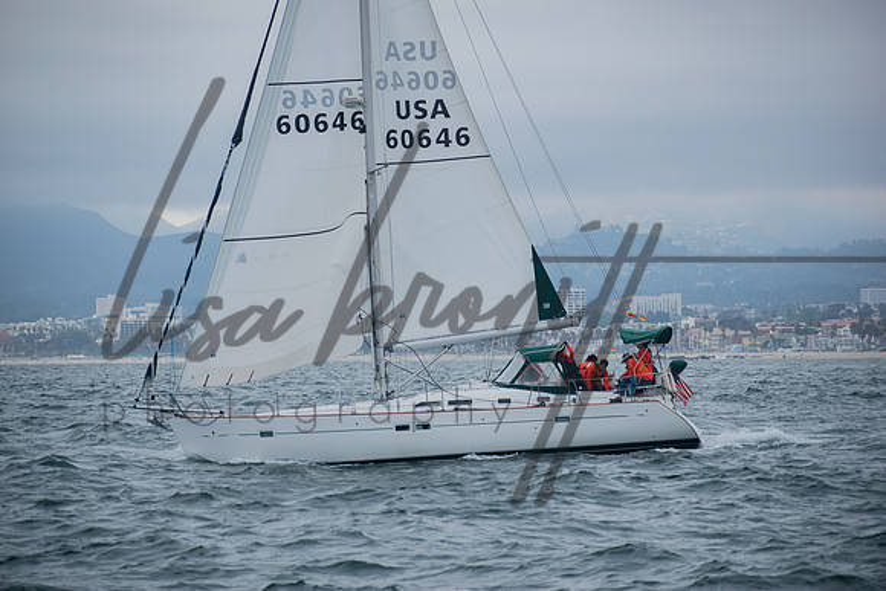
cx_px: 443
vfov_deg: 6.5
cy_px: 296
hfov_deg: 9.8
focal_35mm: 210
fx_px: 5169
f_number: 5.6
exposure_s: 1/640
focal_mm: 140
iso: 400
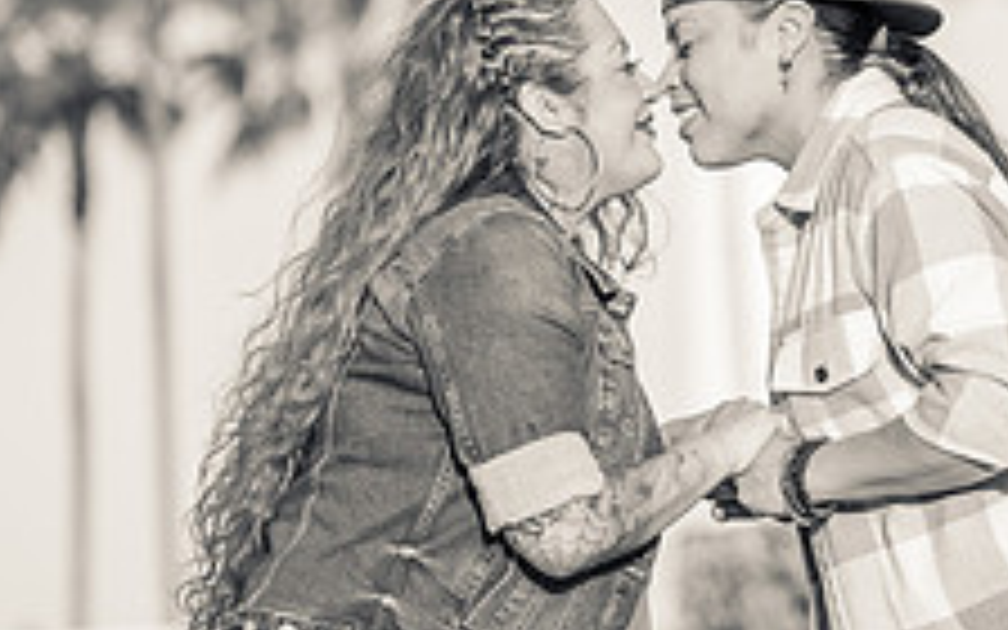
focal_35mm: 224
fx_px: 6154
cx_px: 824
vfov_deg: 5.9
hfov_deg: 9.3
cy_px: 245
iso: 100
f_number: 1.8
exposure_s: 1/1250
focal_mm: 85
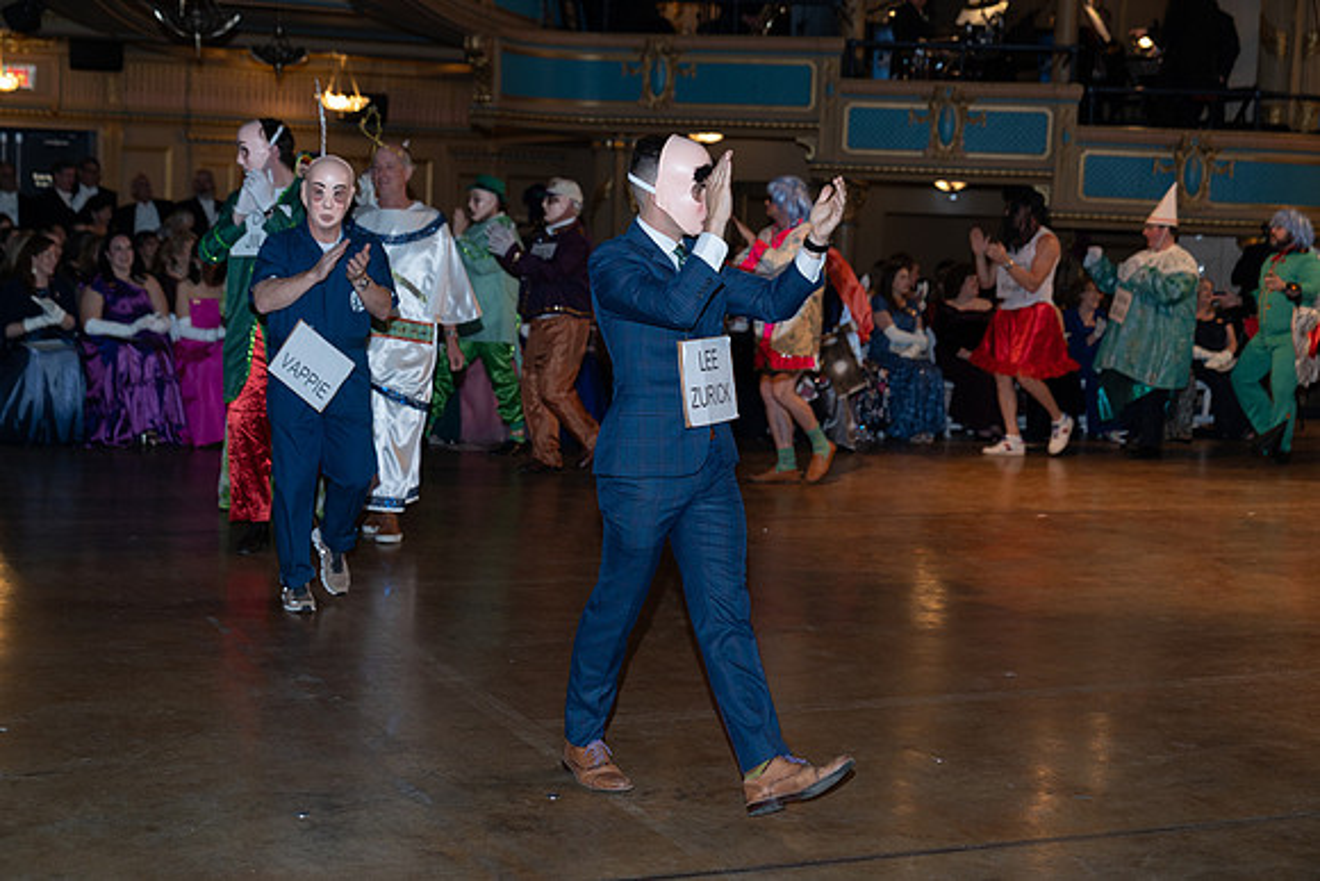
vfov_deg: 24.2
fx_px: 2054
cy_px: 440
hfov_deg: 35.6
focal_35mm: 56
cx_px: 660
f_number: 3.2
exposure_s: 1/100
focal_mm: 56
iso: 640
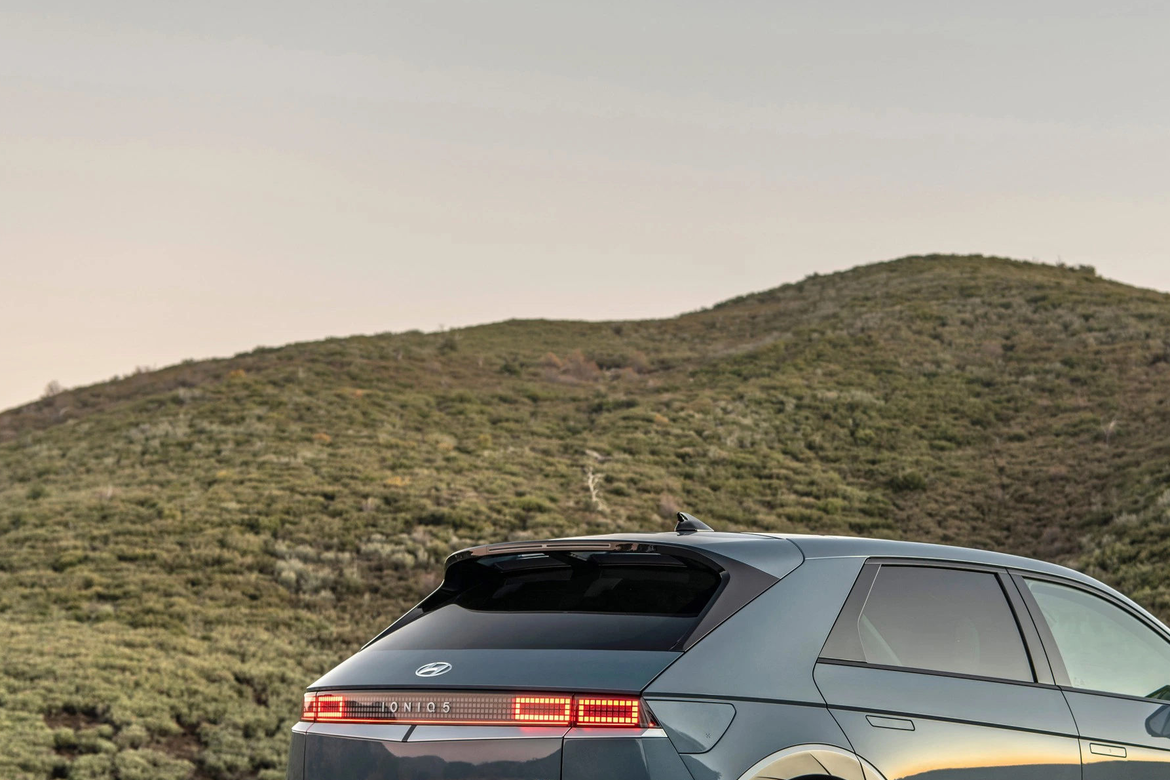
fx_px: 2729
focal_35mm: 84
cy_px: 637
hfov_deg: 24.0
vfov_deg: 16.1
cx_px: 837
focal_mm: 50
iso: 64
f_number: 5
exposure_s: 1/6
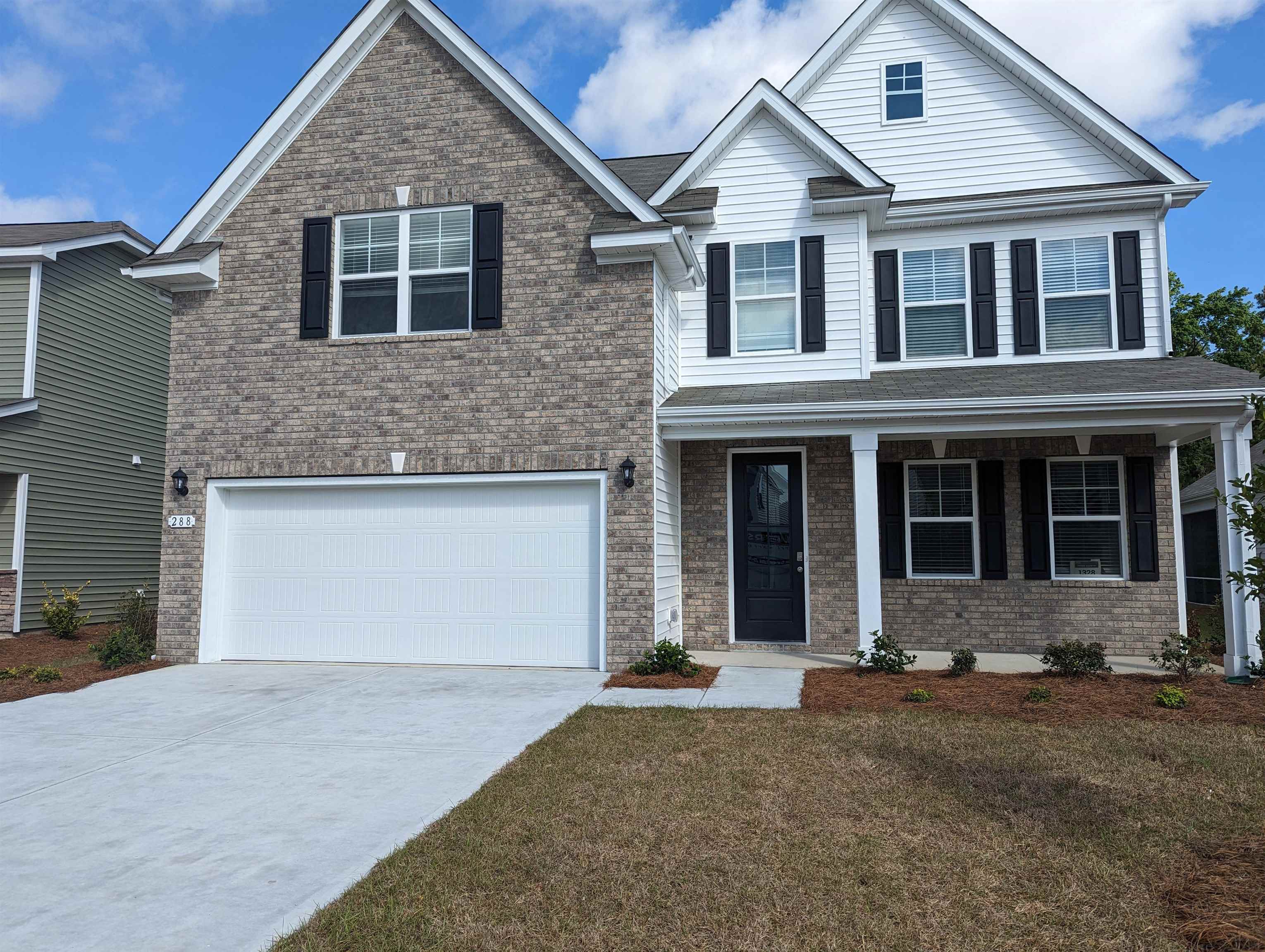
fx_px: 878
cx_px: 632
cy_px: 476
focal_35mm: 24
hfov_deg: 71.5
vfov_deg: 56.9
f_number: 1.85
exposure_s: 1/1984
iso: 49
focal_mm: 6.81
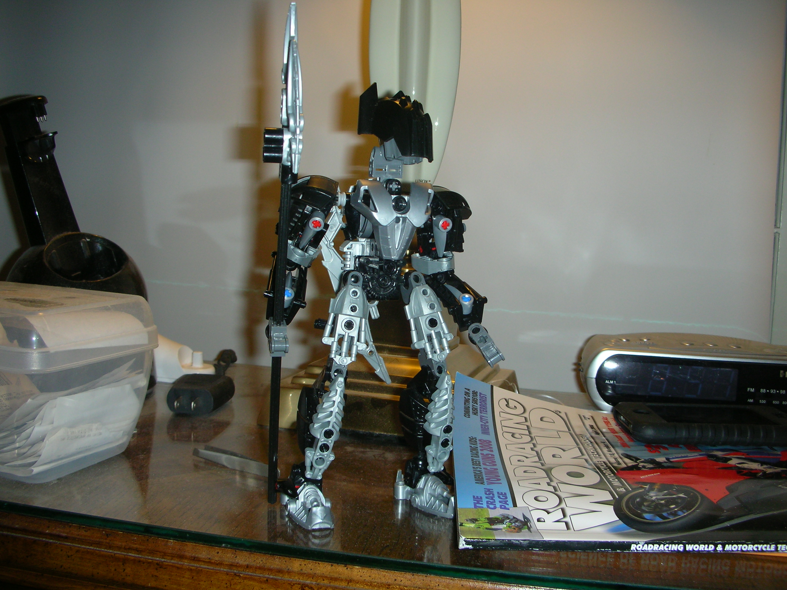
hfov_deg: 52.6
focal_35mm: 35
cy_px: 295
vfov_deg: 40.7
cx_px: 394
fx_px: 796
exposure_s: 1/60.1
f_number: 3
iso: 50
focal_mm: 5.8
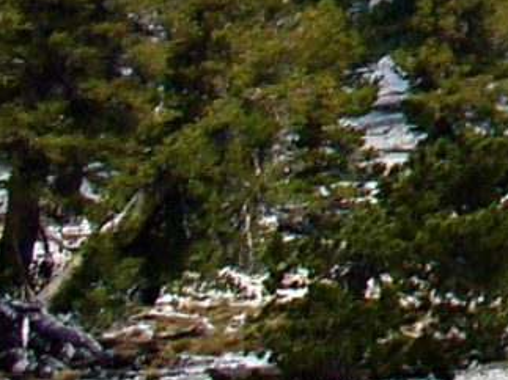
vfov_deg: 4.8
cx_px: 1850
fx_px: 4298
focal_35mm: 293
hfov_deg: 5.9
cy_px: -867
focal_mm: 6.1
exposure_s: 1/320
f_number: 5.6
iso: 80
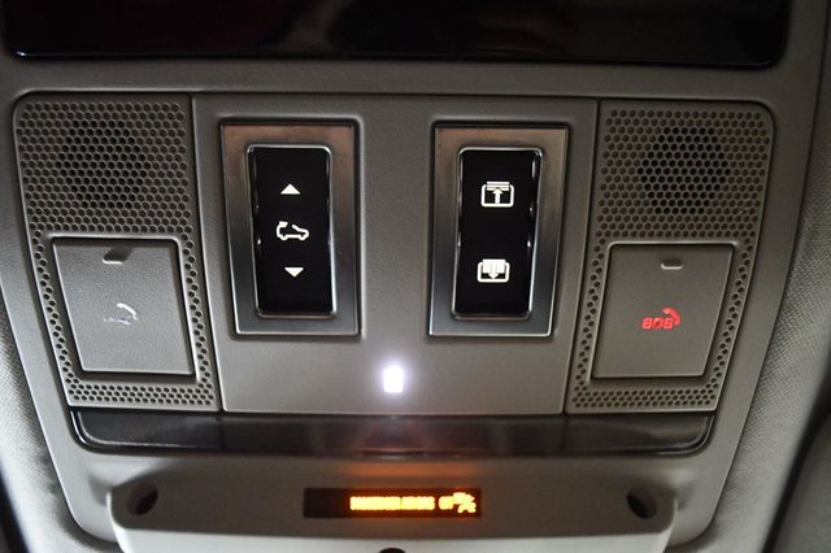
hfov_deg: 57.2
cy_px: 276
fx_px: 761
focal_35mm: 33
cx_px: 416
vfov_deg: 39.9
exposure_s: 1/60
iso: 9000
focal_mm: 22
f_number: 3.8
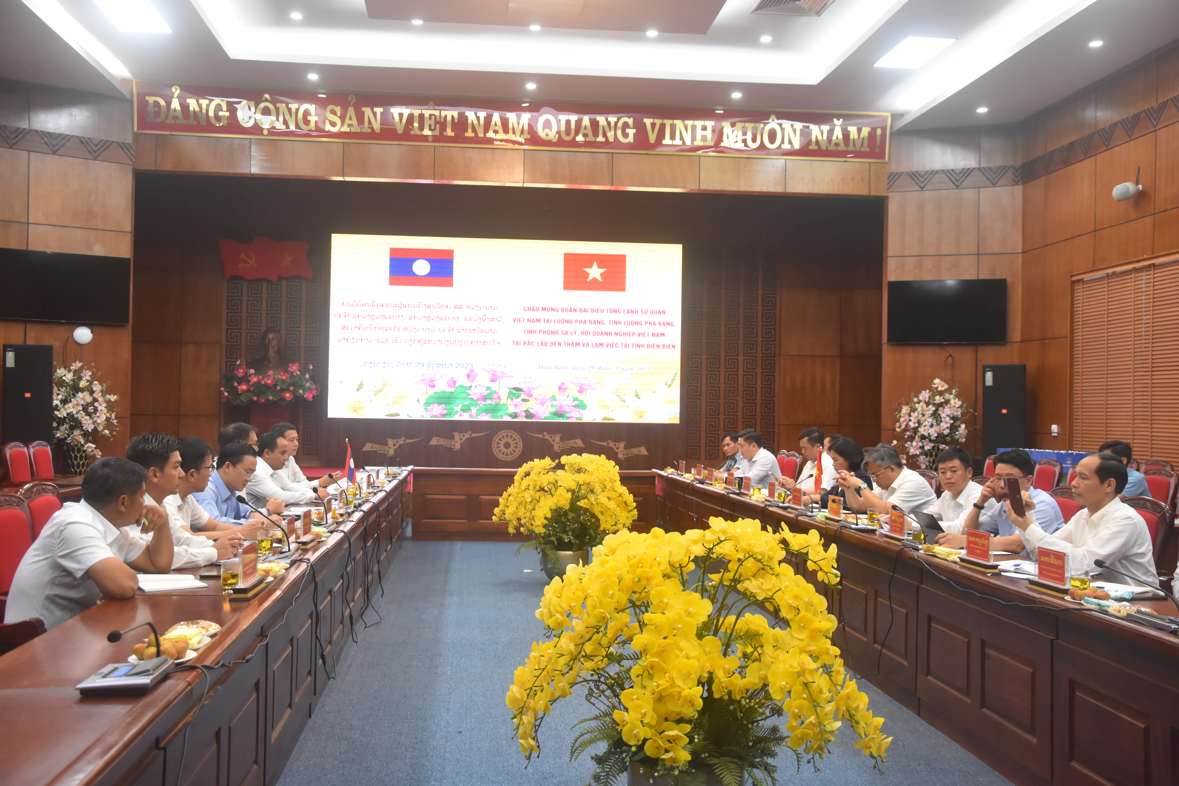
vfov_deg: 35.5
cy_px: 393
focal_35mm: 38
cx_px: 590
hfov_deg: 51.3
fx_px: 1228
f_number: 4.5
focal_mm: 25
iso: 1600
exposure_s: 1/80
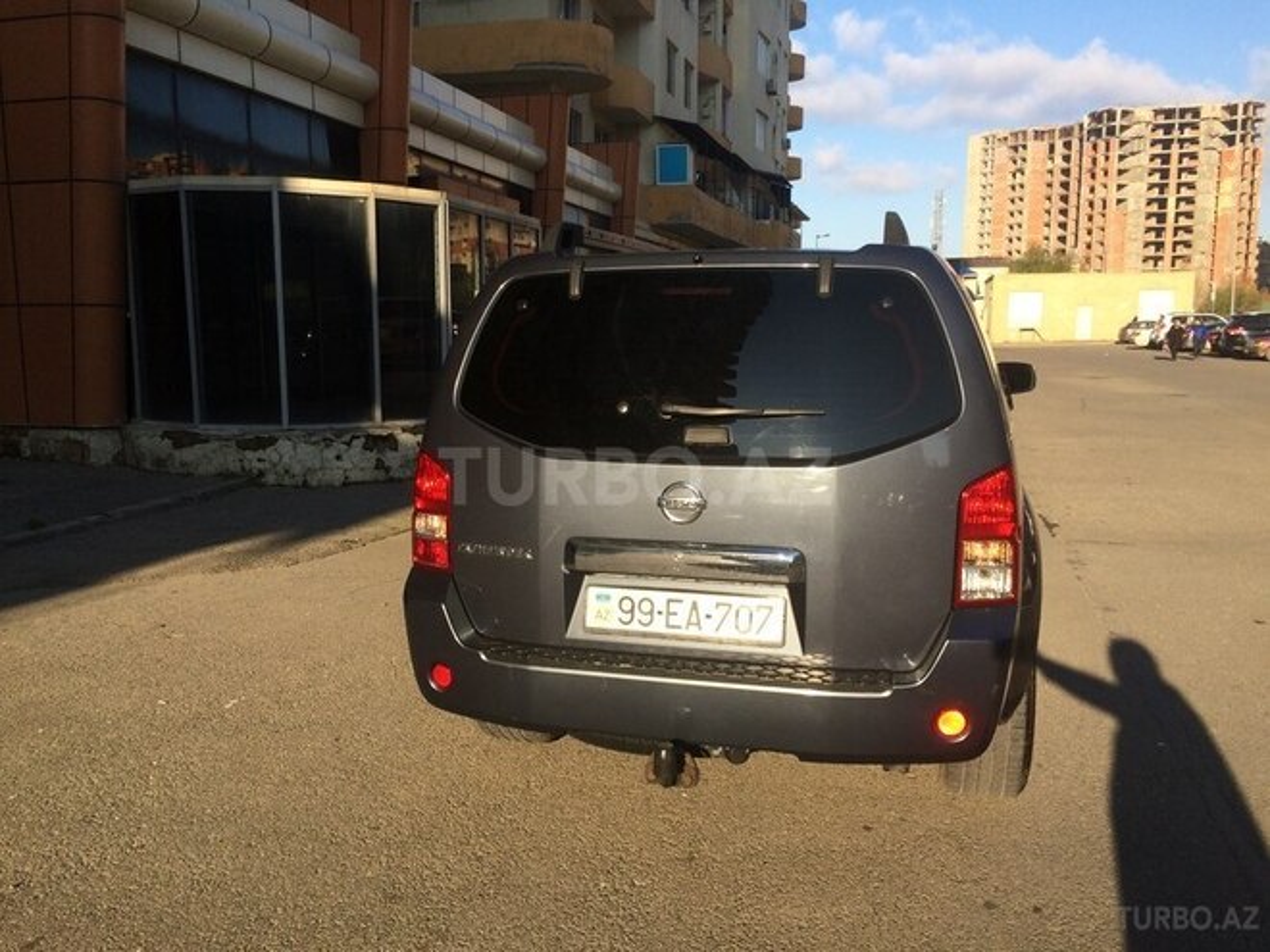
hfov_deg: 61.7
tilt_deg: -6.5
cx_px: 635
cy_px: 476
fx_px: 1064
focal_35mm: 29
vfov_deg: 48.2
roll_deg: -0.1
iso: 32
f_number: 2.2
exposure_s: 1/1520
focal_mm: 4.15
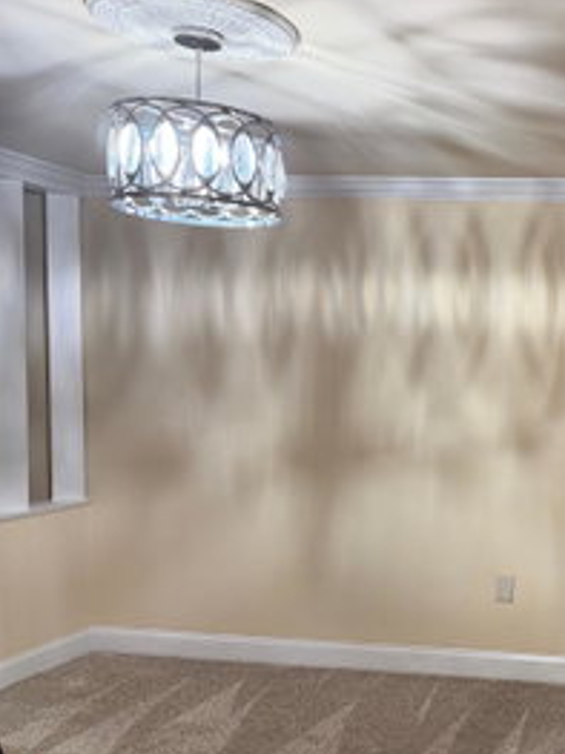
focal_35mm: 39
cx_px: 609
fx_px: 849
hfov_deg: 32.7
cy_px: 450
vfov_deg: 47.6
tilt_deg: -4.5
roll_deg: -2.4
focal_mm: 6.76
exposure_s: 1/60
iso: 400
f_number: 1.78
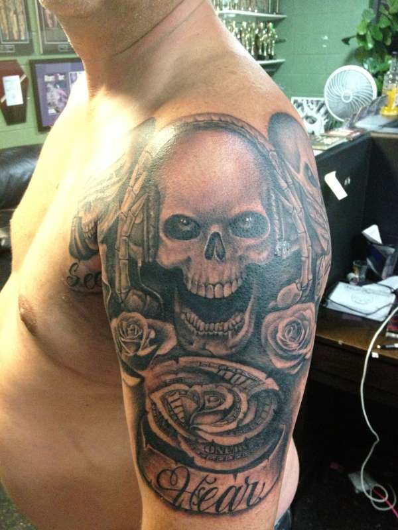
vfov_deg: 52.6
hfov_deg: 40.7
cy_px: 265
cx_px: 199
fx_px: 537
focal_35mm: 35
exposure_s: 1/15
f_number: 2.4
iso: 500
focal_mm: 4.28
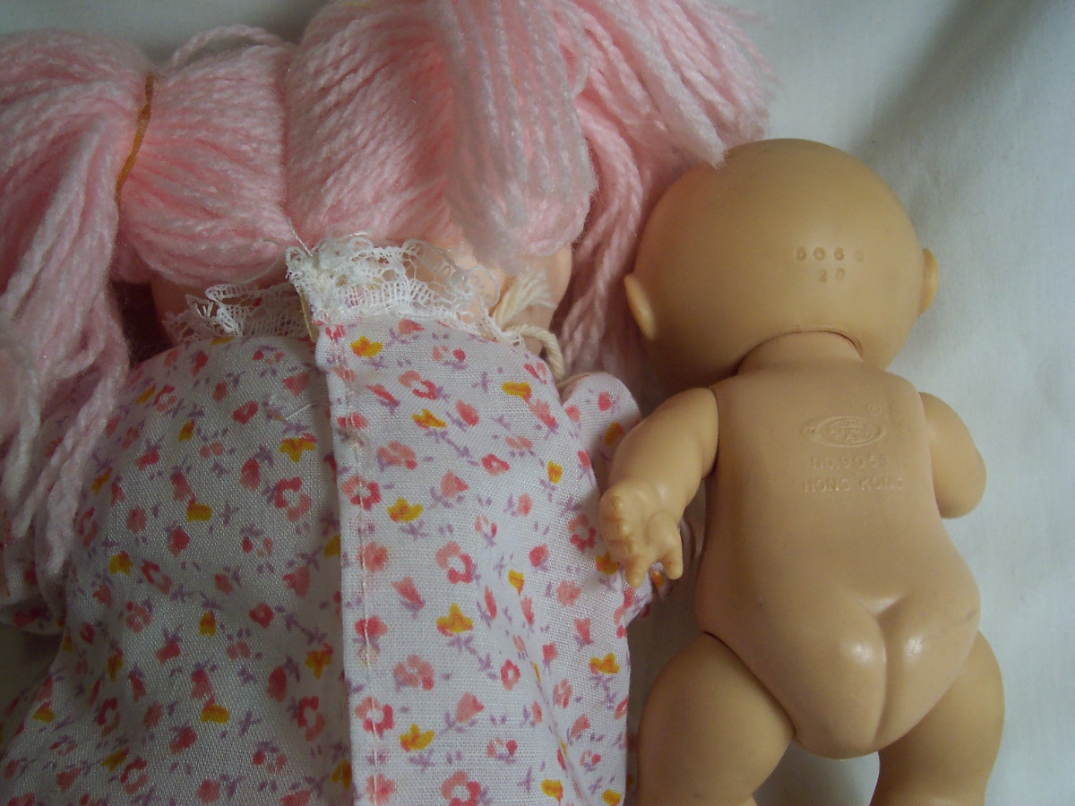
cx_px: 538
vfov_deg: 38.7
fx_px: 1149
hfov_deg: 50.1
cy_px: 403
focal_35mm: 37
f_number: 2.8
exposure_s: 1/90
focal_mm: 5.6
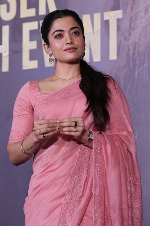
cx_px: 75
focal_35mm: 172
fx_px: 1075
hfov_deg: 8.0
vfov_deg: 11.9
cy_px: 113
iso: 250
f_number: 3.5
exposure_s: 1/60
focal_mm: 115
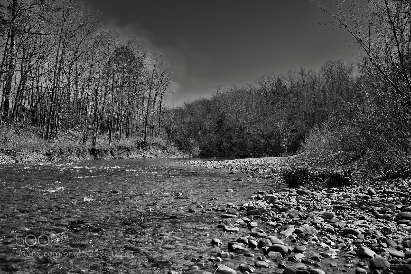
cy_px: 137
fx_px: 388
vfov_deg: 38.9
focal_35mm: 34
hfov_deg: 55.8
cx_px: 206
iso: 200
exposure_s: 1/800
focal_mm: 34
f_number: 5
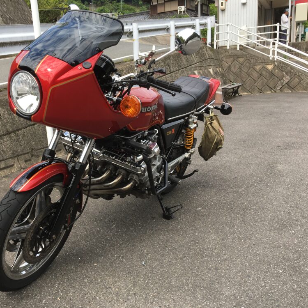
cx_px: 112
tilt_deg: -12.6
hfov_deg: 46.7
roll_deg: +3.6
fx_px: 352
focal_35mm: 35
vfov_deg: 47.2
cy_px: 155
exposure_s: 1/605
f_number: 2.2
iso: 25
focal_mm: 4.15
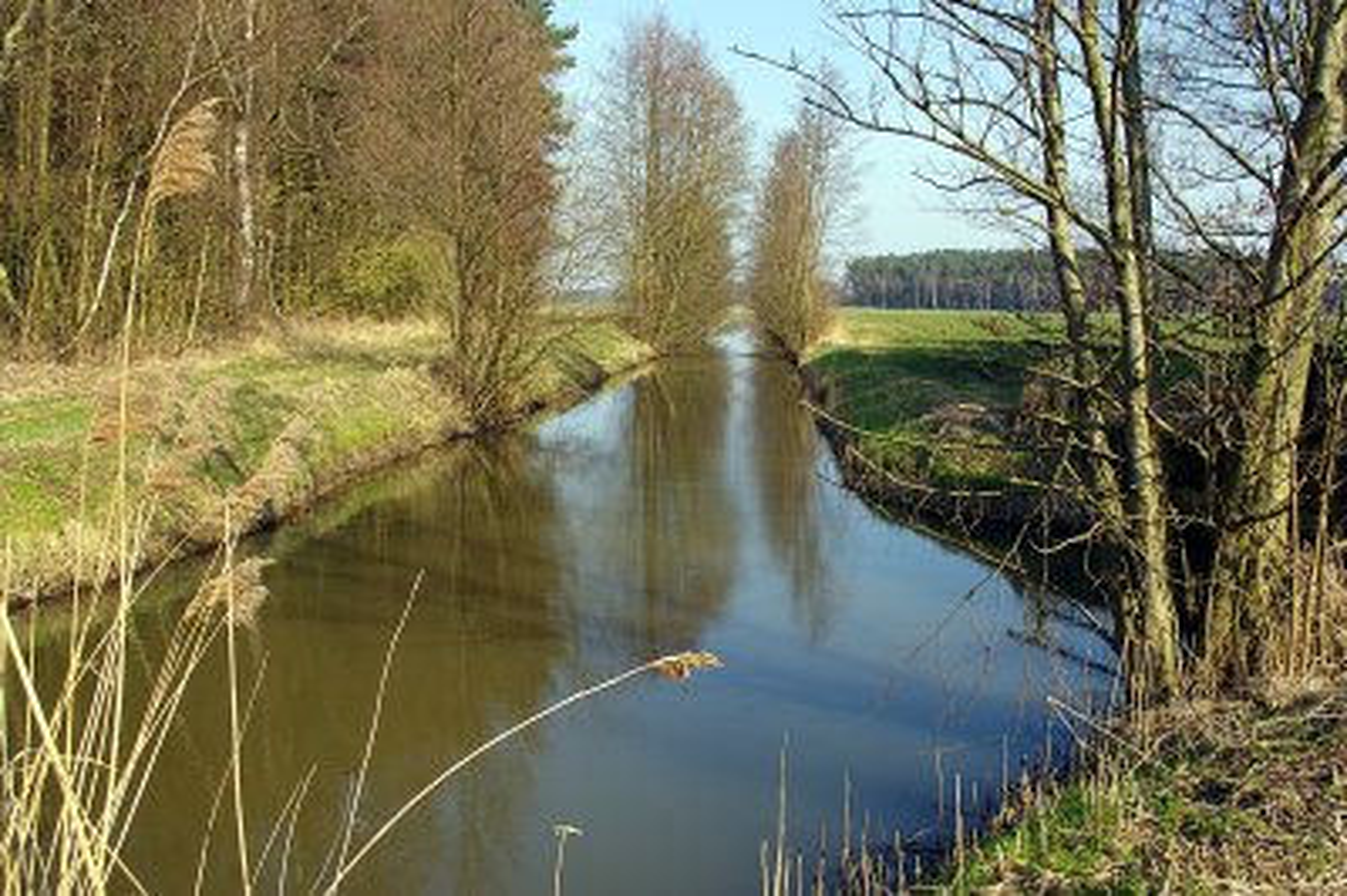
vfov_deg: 38.3
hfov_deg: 55.1
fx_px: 1290
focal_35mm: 34
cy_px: 448
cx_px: 674
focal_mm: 23
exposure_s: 1/250
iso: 200
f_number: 8
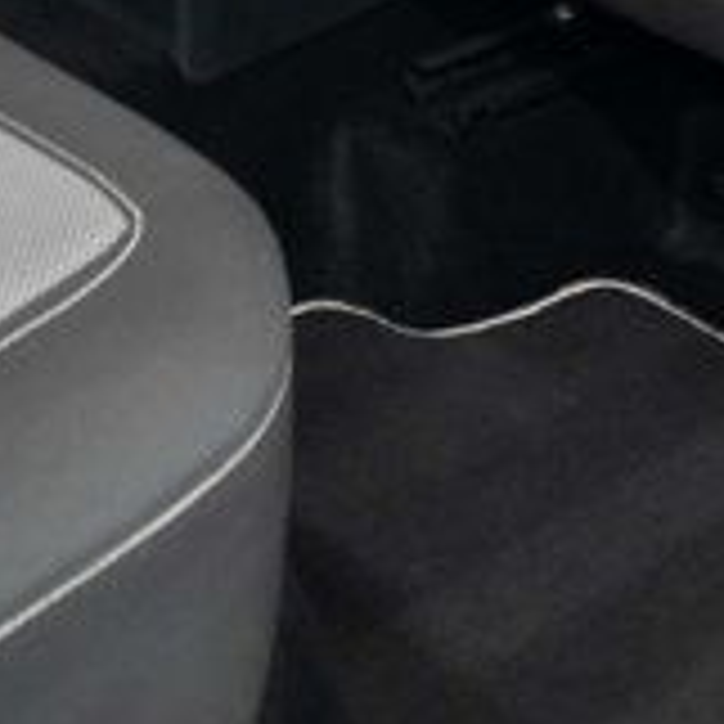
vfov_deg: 10.9
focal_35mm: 151
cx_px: 445
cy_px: -537
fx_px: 3573
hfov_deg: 11.6
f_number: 3.2
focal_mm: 28
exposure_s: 1/50
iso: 800
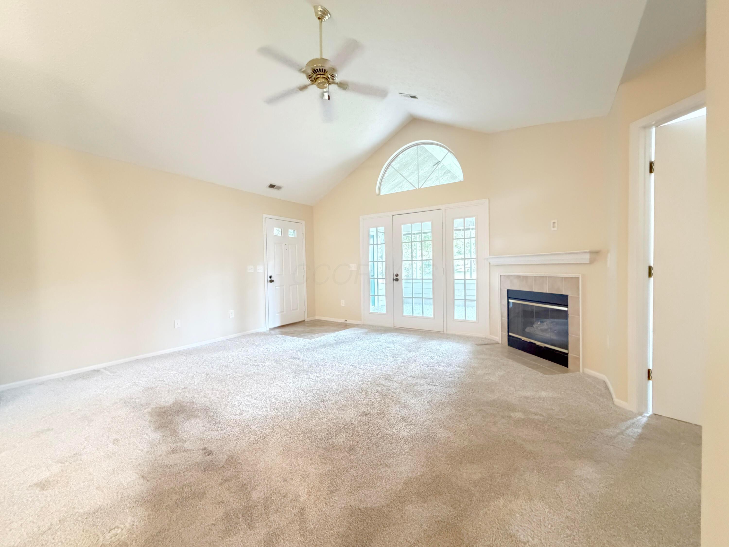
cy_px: 274
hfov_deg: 102.1
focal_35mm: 14
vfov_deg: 85.7
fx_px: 295
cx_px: 364
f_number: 2.2
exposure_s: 1/60
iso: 1250
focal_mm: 2.22
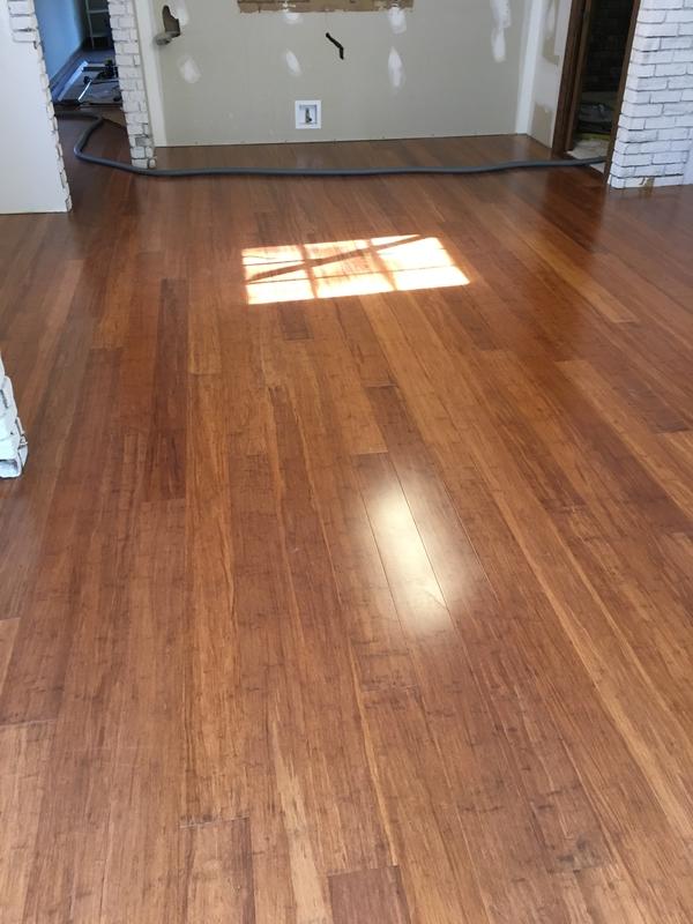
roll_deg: +0.3
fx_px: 774
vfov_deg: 61.7
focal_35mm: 29
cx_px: 346
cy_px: 462
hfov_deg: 48.2
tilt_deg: -34.4
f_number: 2.2
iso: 100
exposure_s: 1/30
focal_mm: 4.15
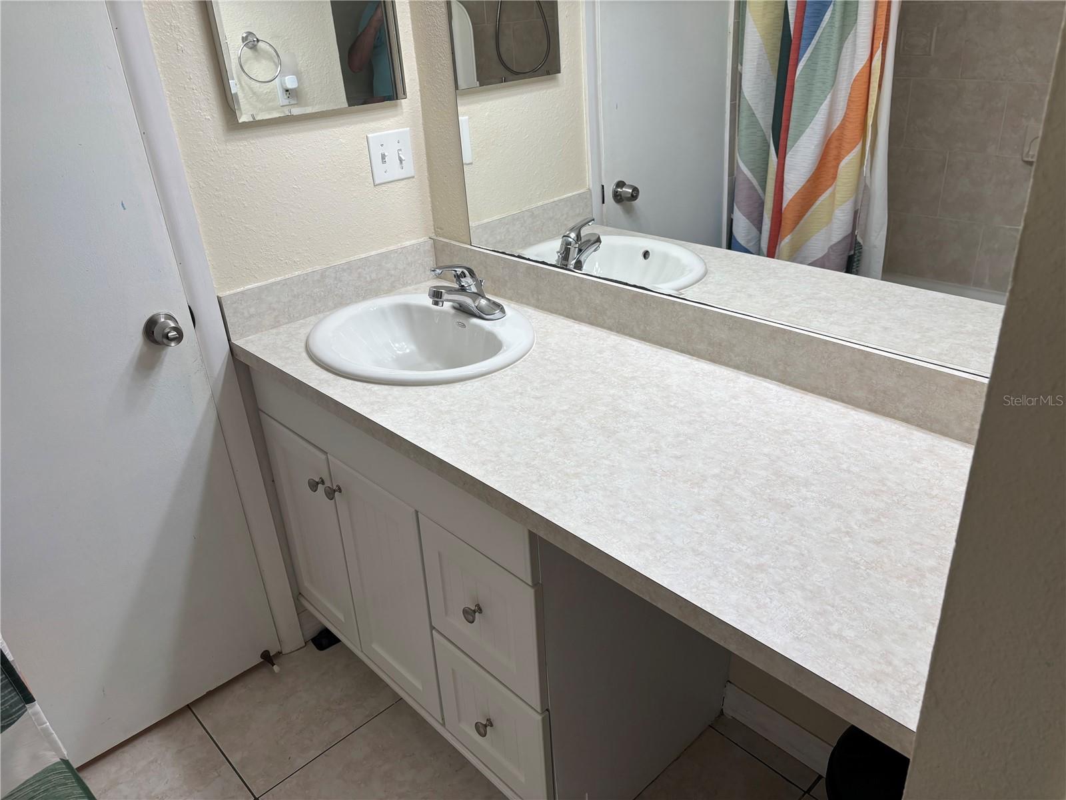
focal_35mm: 26
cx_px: 533
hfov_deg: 67.3
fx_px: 801
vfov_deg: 53.1
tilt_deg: -26.7
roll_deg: +4.1
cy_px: 400
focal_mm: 5.96
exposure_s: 1/197
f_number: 1.6
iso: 40
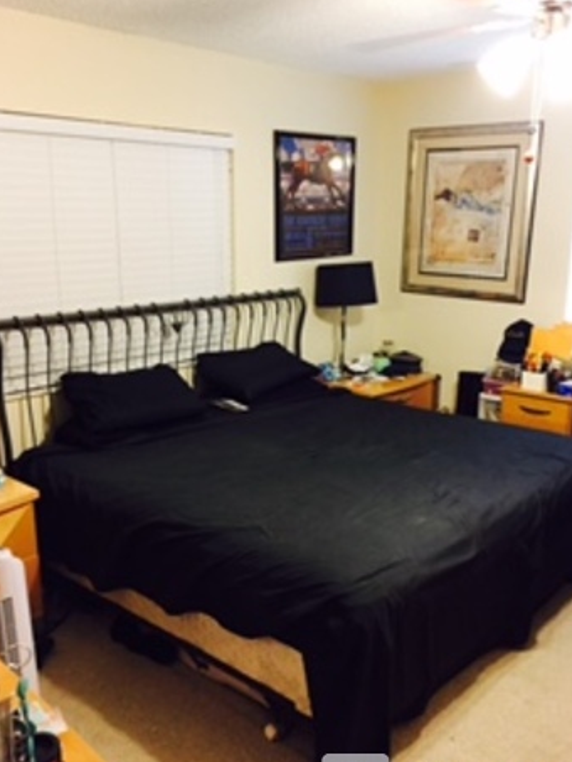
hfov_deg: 44.2
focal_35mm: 32
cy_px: 400
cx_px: 278
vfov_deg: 56.8
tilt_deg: -13.8
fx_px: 705
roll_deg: -0.4
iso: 250
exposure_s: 1/30
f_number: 2.2
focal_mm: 4.15
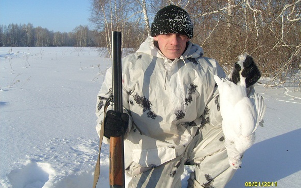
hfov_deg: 51.5
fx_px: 312
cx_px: 152
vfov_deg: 33.6
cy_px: 92
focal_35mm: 38
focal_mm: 5.8
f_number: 7.1
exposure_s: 1/350
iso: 80
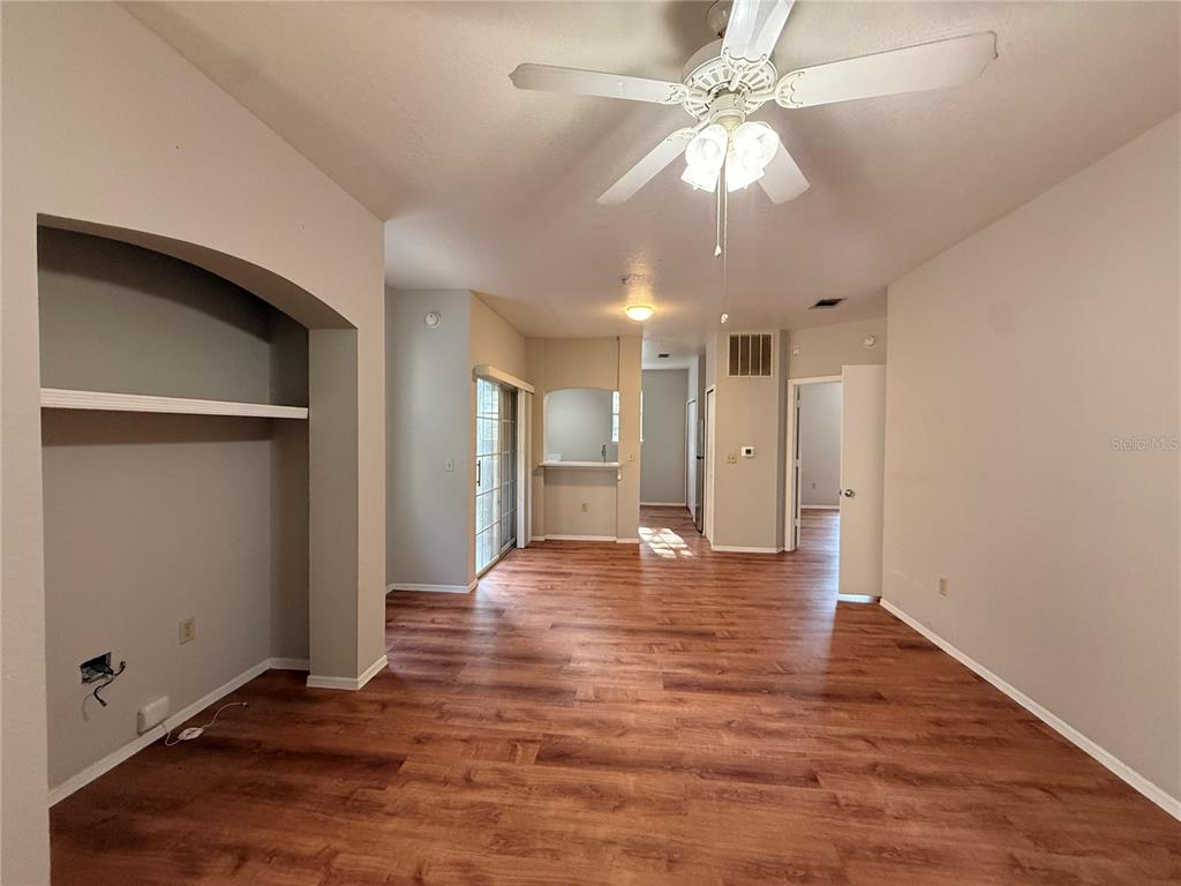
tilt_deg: -1.2
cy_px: 443
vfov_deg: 85.7
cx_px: 590
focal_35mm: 14
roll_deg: -0.9
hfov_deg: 102.1
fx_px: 478
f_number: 2.2
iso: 500
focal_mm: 2.22
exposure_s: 1/120
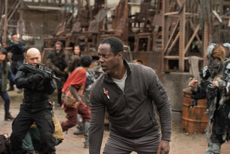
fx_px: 498
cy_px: 77
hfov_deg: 26.0
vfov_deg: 17.5
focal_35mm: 78
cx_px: 115
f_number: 5.6
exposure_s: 1/160
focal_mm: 78
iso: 200
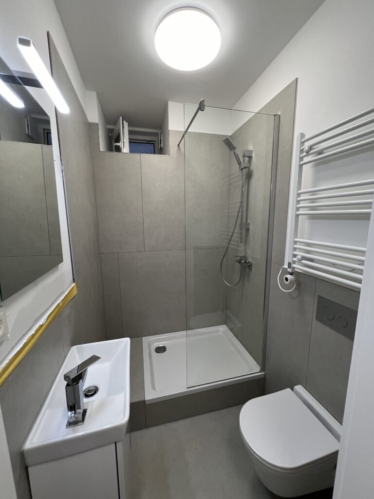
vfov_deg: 106.2
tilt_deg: -9.8
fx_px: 187
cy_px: 250
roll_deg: -0.3
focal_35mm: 13
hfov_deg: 89.9
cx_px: 187
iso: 125
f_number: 1.8
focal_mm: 1.57
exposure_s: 1/100
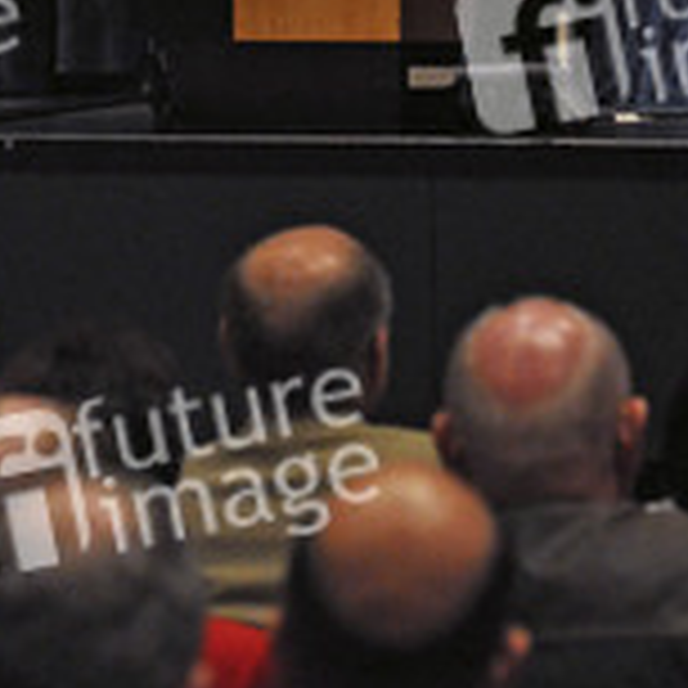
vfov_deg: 3.1
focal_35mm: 565
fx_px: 12705
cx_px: 279
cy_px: -198
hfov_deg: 3.1
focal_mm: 170
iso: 3200
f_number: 6.3
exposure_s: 1/100
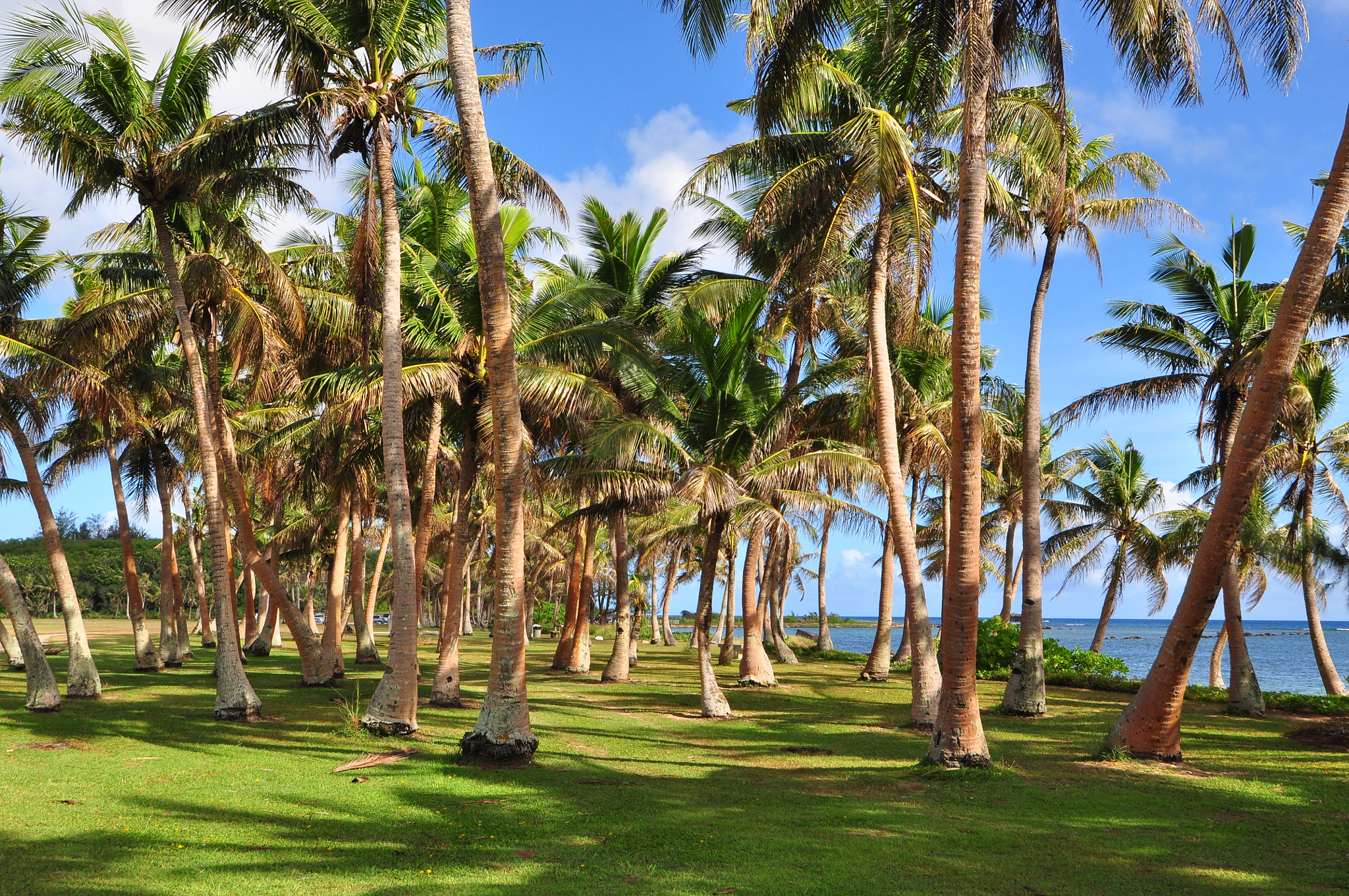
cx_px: 674
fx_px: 1347
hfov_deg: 53.2
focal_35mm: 36
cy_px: 448
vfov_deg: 36.8
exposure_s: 1/125
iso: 200
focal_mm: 24
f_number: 11
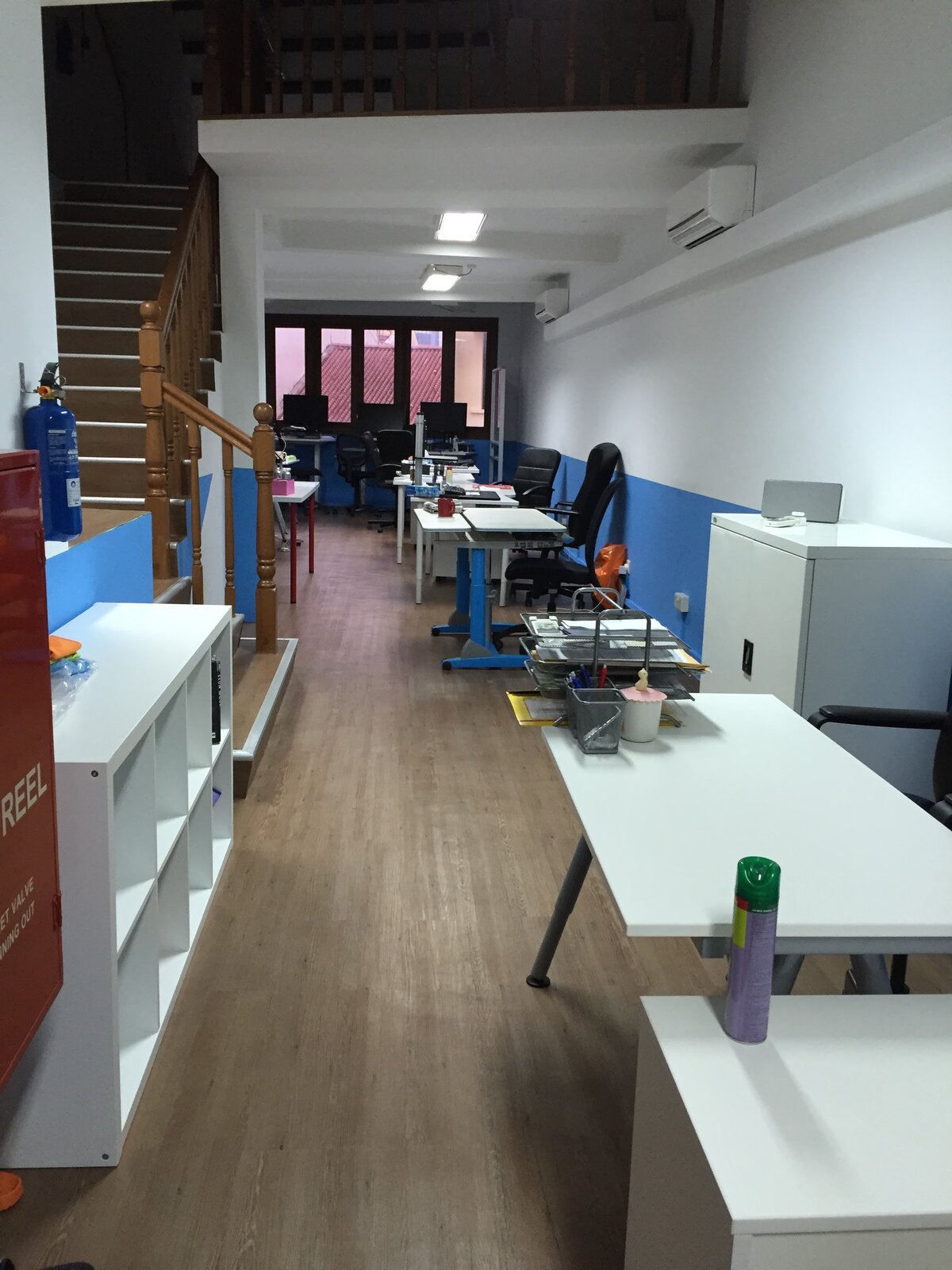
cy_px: 635
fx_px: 1063
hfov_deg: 48.2
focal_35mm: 29
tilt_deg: -11.6
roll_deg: -1.5
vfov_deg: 61.7
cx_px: 476
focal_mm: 4.2
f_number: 2.2
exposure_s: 1/33
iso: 160
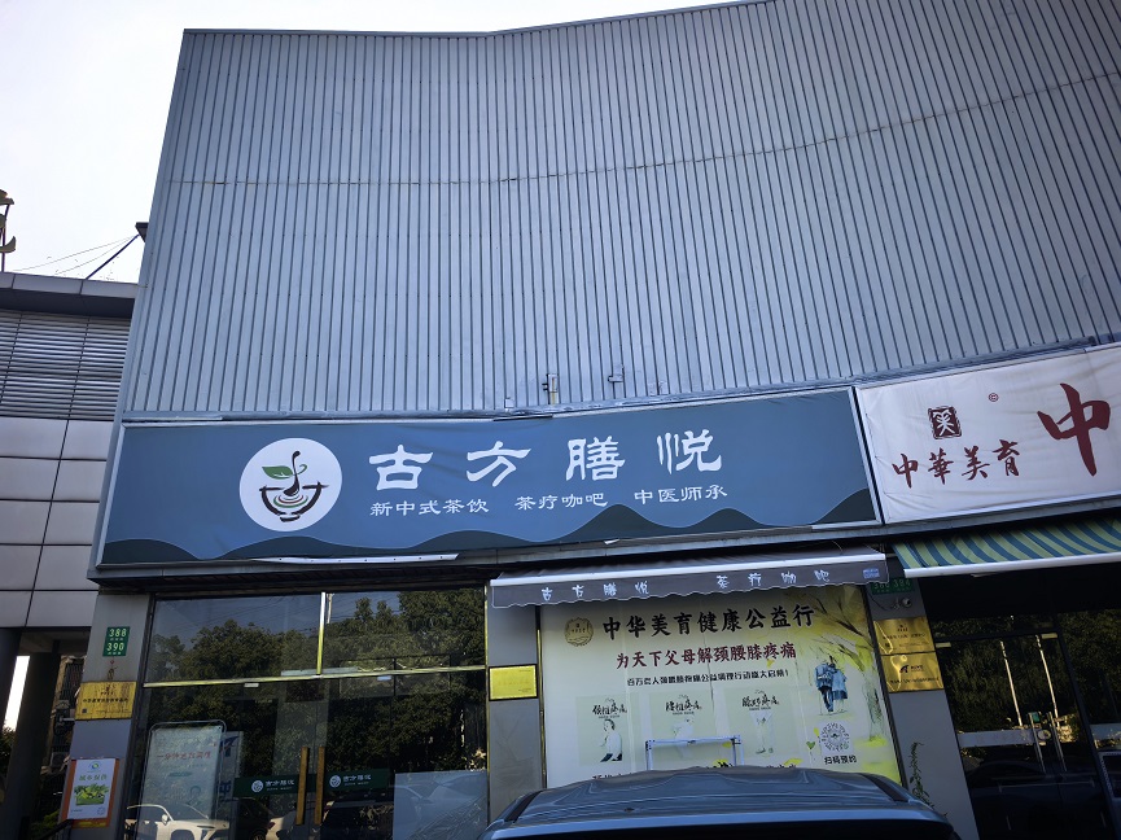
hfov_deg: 71.6
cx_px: 560
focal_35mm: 24
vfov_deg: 56.8
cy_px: 420
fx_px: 777
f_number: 2
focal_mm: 5.75
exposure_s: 1/2020
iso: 50
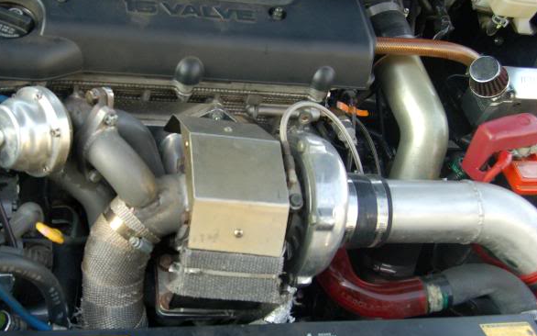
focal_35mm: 50
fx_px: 732
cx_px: 184
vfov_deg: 25.8
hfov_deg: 39.9
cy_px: 163
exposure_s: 1/100
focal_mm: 24
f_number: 5.6
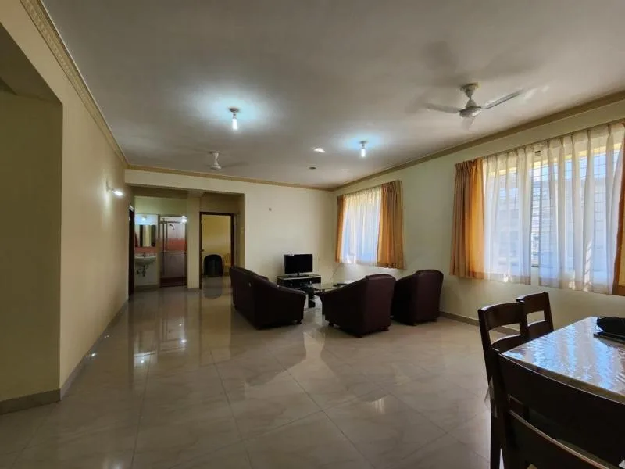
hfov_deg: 106.2
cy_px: 234
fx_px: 235
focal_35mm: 13
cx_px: 312
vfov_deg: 89.9
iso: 50
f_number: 2.2
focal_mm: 2.2
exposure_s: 1/50
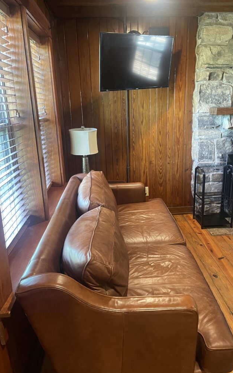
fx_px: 284
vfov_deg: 66.5
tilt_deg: -15.7
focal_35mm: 28
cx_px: 128
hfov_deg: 44.5
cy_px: 185
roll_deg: +1.6
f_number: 1.6
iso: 320
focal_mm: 4.2
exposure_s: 1/40
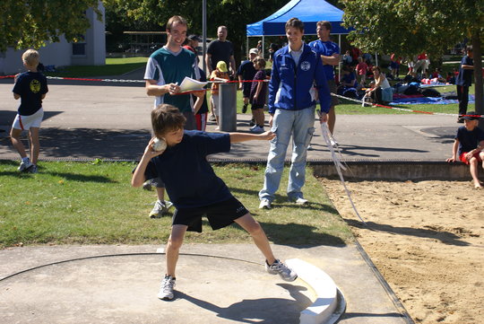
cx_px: 242
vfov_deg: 22.7
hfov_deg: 33.4
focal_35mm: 60
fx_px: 807
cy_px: 162
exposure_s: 1/160
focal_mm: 40
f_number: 7.1
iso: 100
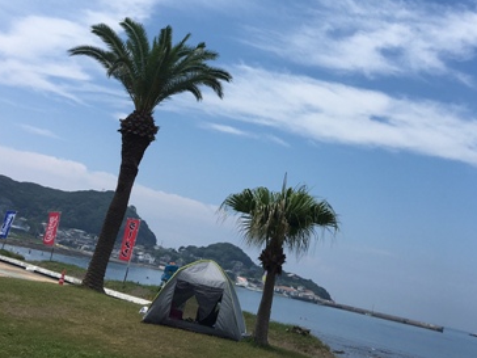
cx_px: 284
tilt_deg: +17.8
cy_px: 50
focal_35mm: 51
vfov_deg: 27.7
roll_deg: -12.0
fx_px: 703
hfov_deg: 37.4
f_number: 2.2
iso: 25
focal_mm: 4.15
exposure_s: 1/2331
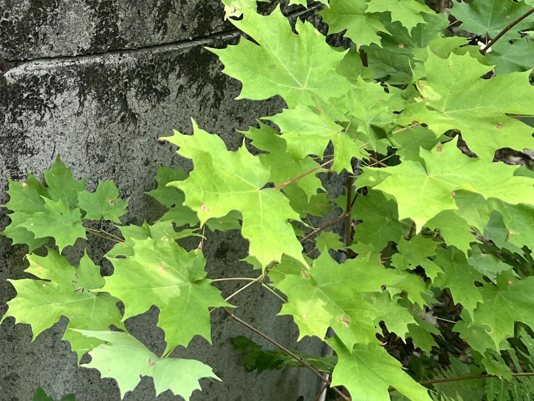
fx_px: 1049
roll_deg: +1.5
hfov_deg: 26.8
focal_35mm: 68
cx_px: -19
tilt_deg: -26.3
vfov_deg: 21.2
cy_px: 59
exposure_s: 1/367
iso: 50
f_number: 1.5
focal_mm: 5.7
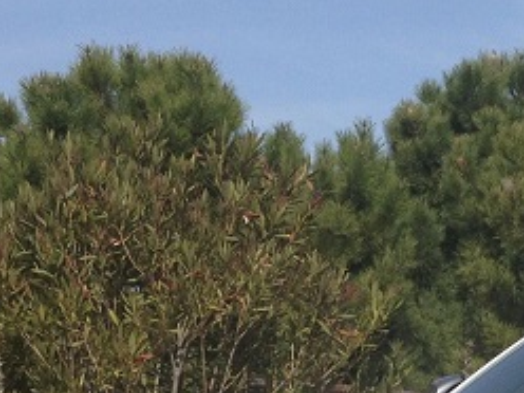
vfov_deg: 11.4
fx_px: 1922
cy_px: 506
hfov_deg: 15.2
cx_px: 543
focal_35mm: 127
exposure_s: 1/2208
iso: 64
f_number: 2.4
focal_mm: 4.28
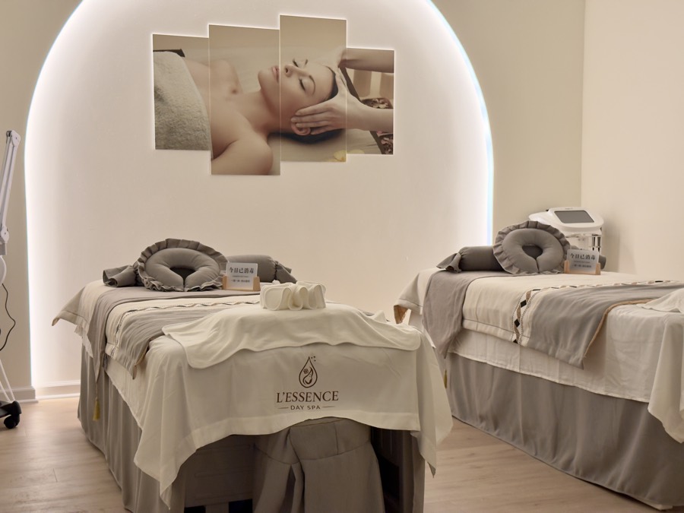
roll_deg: +0.0
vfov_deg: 30.3
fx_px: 948
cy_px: 256
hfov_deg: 39.7
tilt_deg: -4.1
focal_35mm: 48
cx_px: 342
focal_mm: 6.76
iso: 100
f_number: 1.78
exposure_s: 1/60
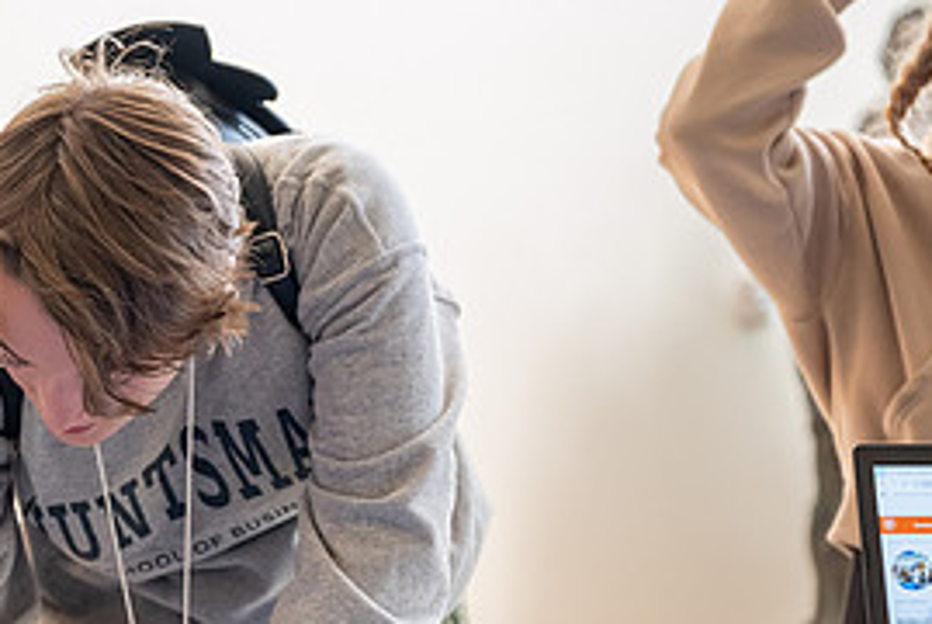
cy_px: 523
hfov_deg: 17.6
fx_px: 2954
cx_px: 44
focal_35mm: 114
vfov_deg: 12.0
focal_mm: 47
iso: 1250
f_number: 2.8
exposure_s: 1/160
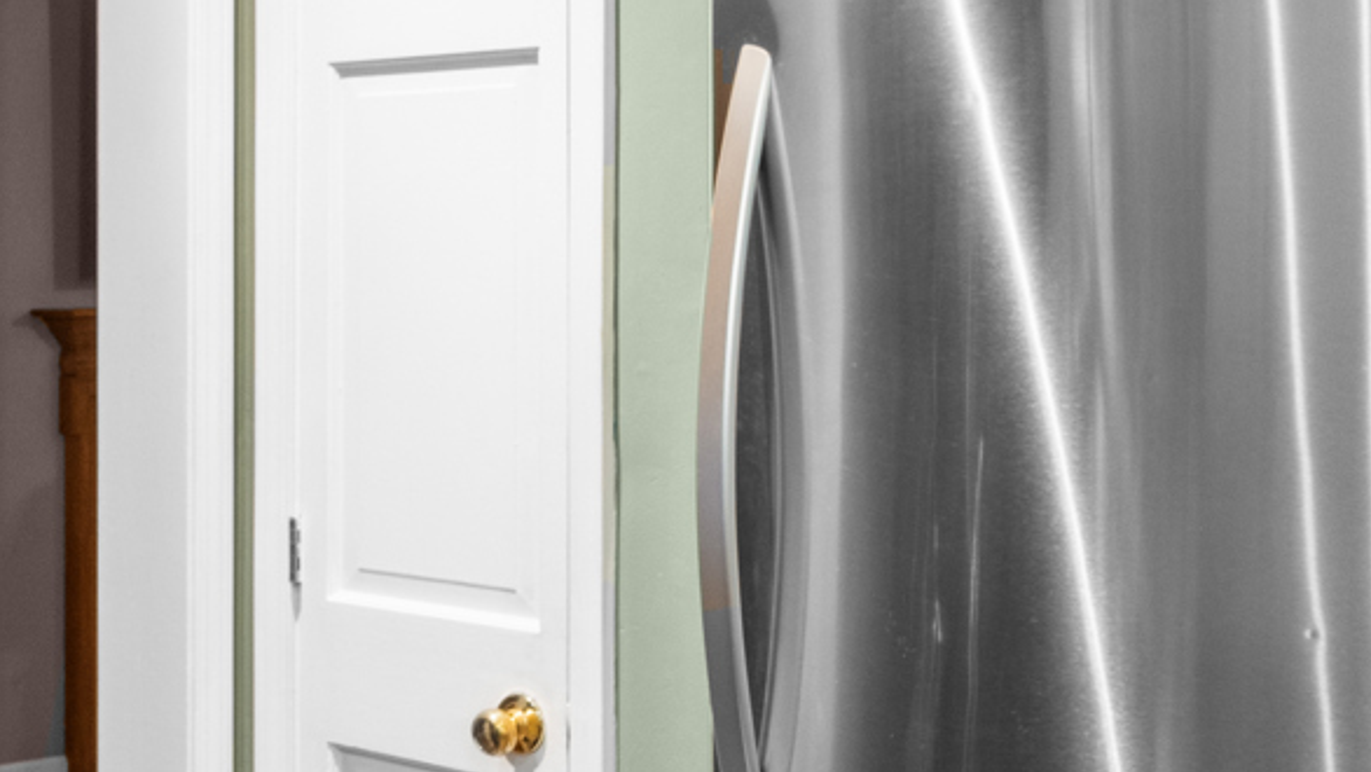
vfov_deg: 17.4
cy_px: 261
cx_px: -171
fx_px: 2518
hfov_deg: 27.6
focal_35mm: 69
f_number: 9
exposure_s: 1
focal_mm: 15.5
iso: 320
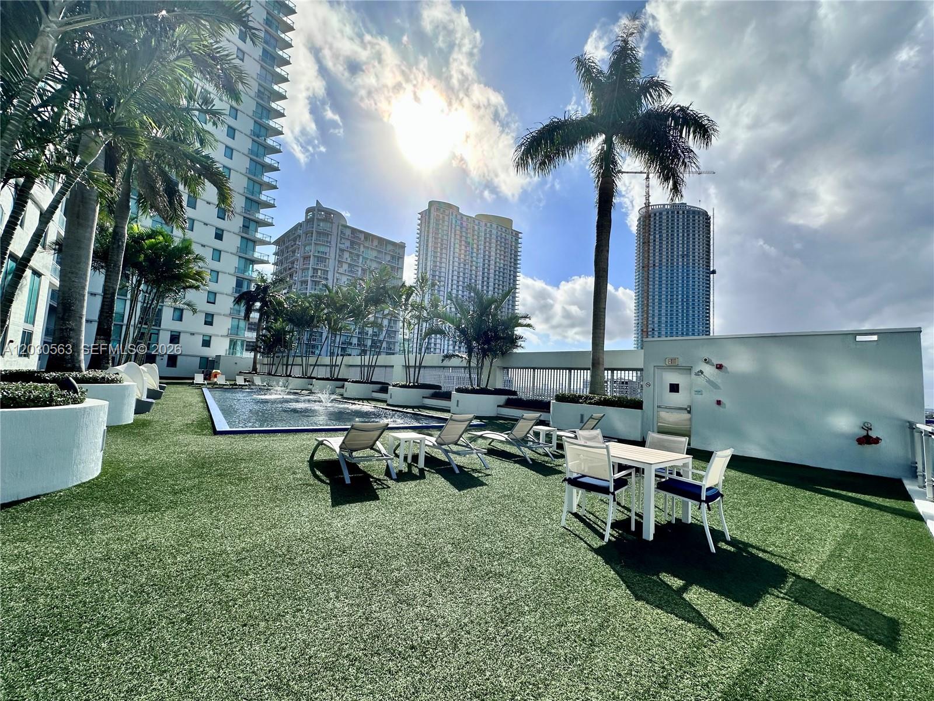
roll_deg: -4.4
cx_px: 467
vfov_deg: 85.7
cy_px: 350
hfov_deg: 102.1
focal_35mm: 14
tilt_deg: +3.6
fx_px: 378
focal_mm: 2.22
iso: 50
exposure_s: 1/3509
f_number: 2.2
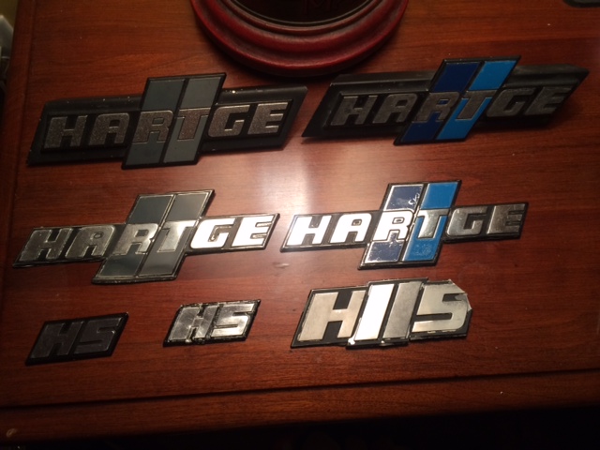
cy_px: 225
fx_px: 520
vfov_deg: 46.8
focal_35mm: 30
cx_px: 300
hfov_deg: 60.0
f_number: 2.2
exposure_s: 1/30
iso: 64
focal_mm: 4.12
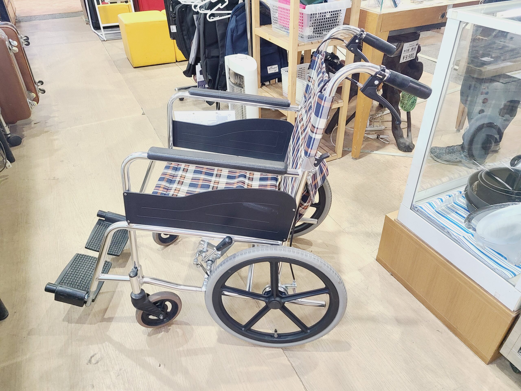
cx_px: 260
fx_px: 391
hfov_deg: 67.3
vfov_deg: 53.1
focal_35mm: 26
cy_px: 196
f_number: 1.8
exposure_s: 1/50
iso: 200
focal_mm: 5.4
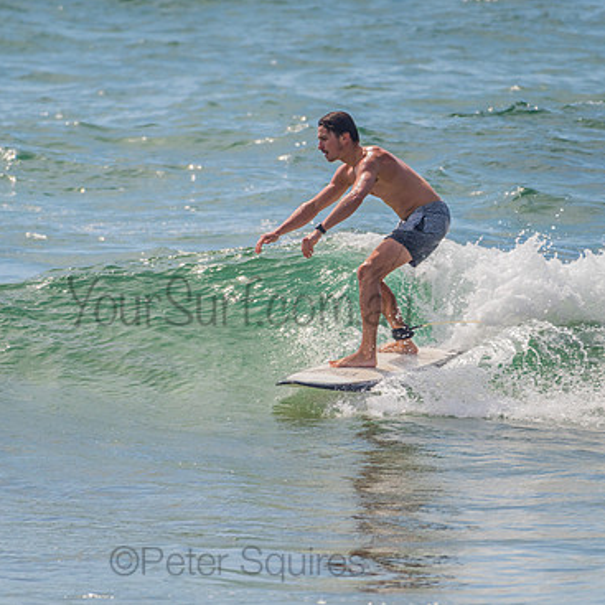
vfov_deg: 2.1
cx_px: 346
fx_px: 16313
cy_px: 276
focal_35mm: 825
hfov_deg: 2.1
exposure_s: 1/640
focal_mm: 500
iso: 200
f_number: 5.6
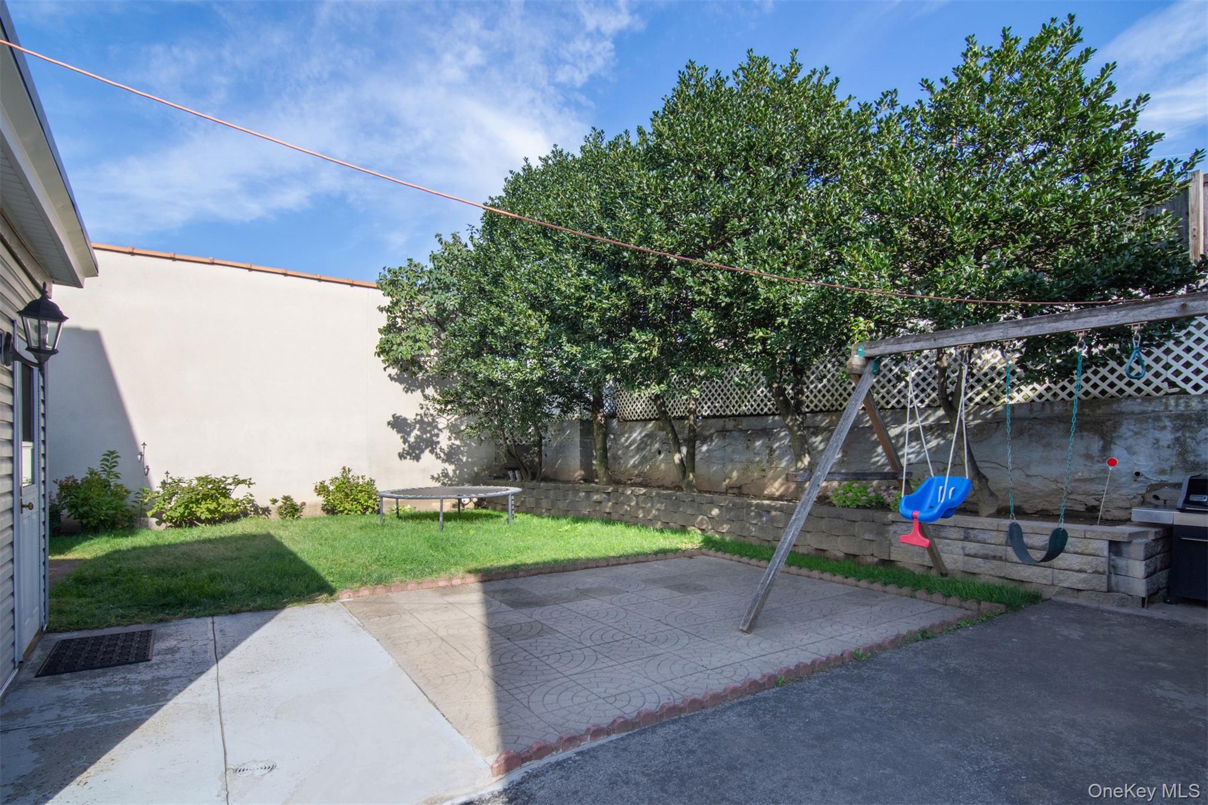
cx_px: 604
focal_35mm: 16
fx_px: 554
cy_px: 402
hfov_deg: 95.0
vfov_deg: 72.0
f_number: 14
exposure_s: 1/250
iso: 400
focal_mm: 11
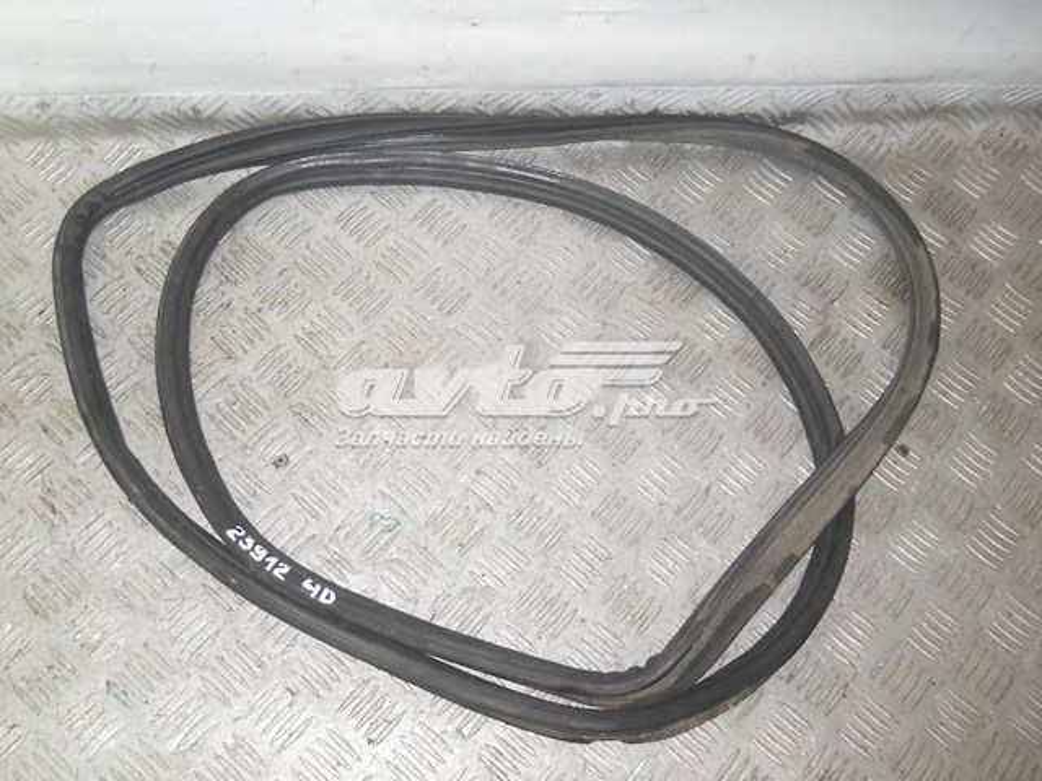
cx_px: 521
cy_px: 390
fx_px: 1234
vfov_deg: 35.1
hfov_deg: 45.8
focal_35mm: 41
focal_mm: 6.72
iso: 200
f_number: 3.1
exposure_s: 1/30
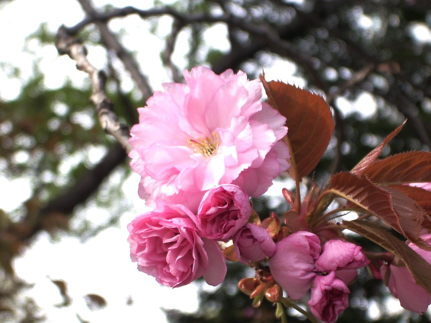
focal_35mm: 107
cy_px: 162
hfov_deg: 18.4
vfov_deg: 13.8
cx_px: 216
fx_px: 1332
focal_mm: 17.4
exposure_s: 1/160
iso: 50
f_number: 4.8
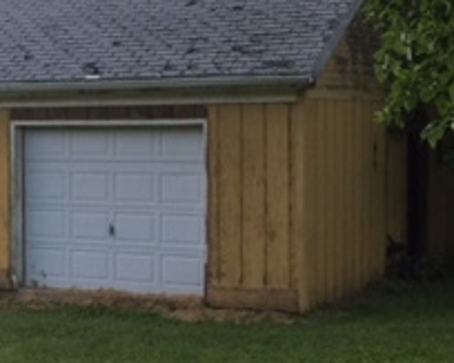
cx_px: 176
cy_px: 176
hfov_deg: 21.5
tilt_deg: -2.7
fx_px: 1195
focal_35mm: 89
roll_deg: -0.5
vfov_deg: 17.3
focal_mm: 4.15
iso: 40
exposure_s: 1/30
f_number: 2.2
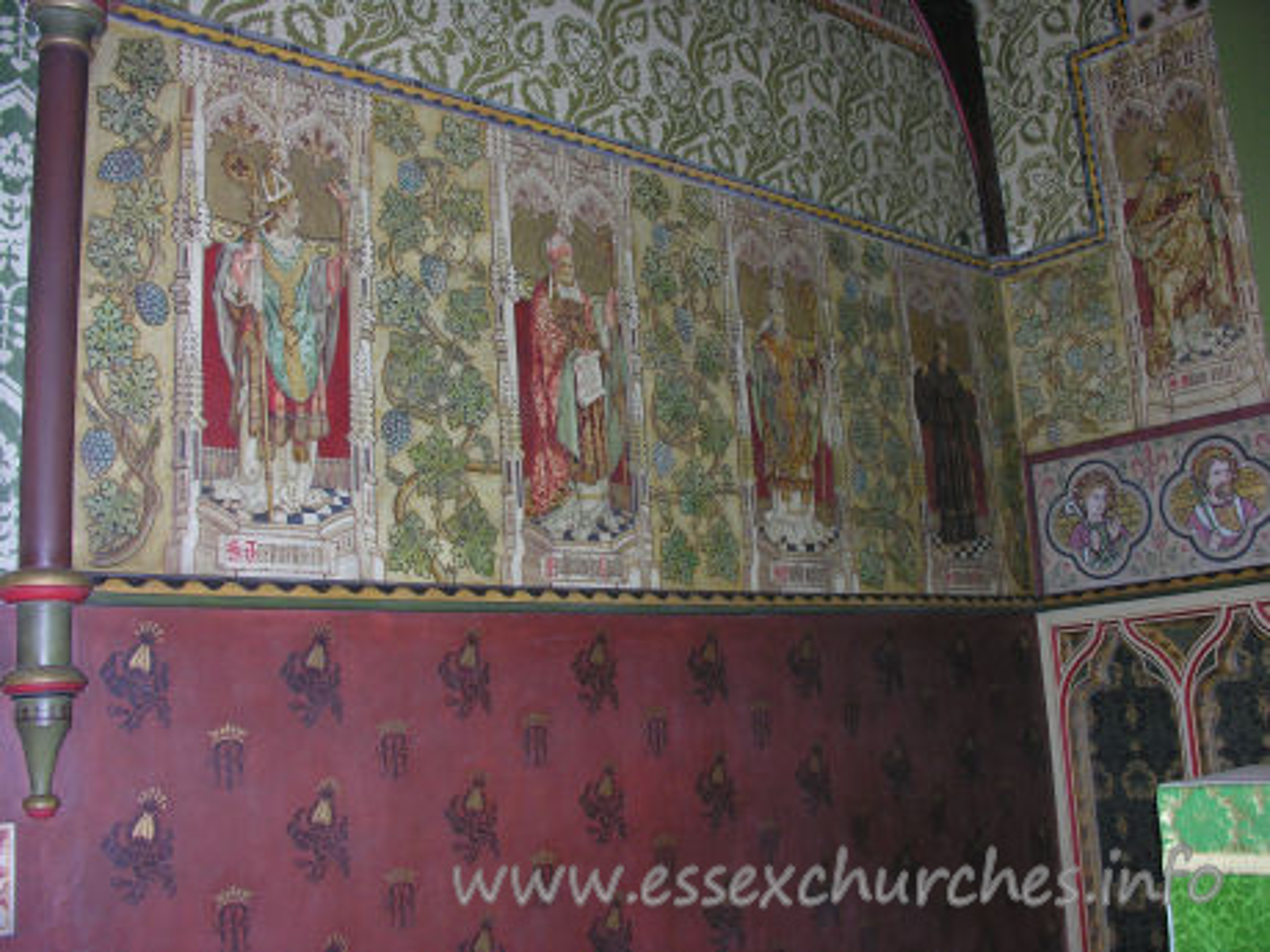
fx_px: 1284
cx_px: 635
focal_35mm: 35
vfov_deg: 40.7
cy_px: 476
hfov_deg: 52.6
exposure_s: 1/60.1
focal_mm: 8.9
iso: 164
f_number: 2.8
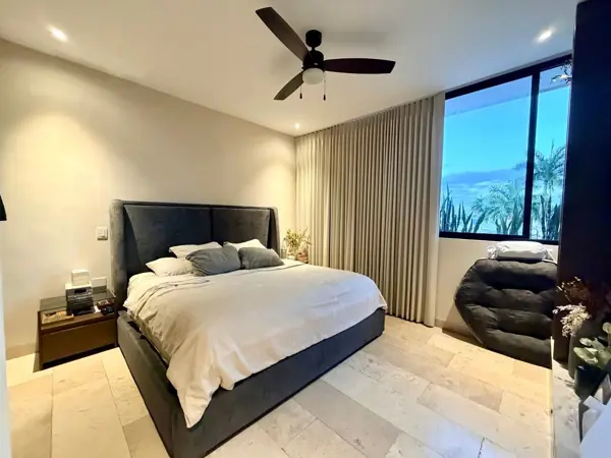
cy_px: 229
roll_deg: -1.4
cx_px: 306
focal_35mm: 14
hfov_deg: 102.1
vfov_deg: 85.7
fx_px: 247
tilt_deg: -1.4
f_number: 2.2
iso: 640
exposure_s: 1/60
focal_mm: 2.22
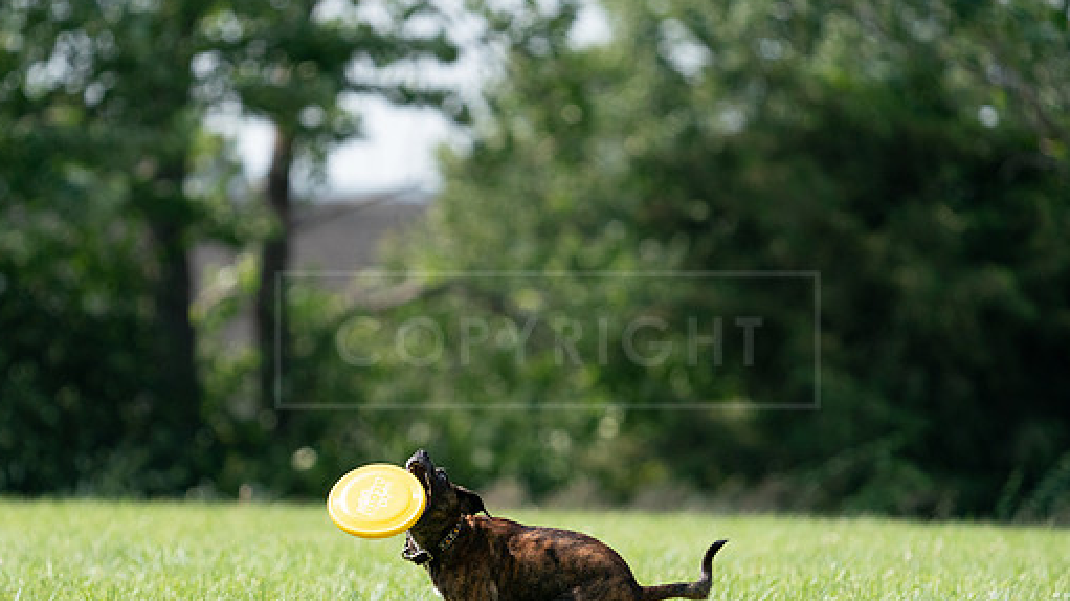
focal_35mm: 434
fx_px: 12309
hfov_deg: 5.0
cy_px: 376
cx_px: 475
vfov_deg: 2.8
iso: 2500
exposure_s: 1/4000
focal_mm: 365
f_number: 6.3
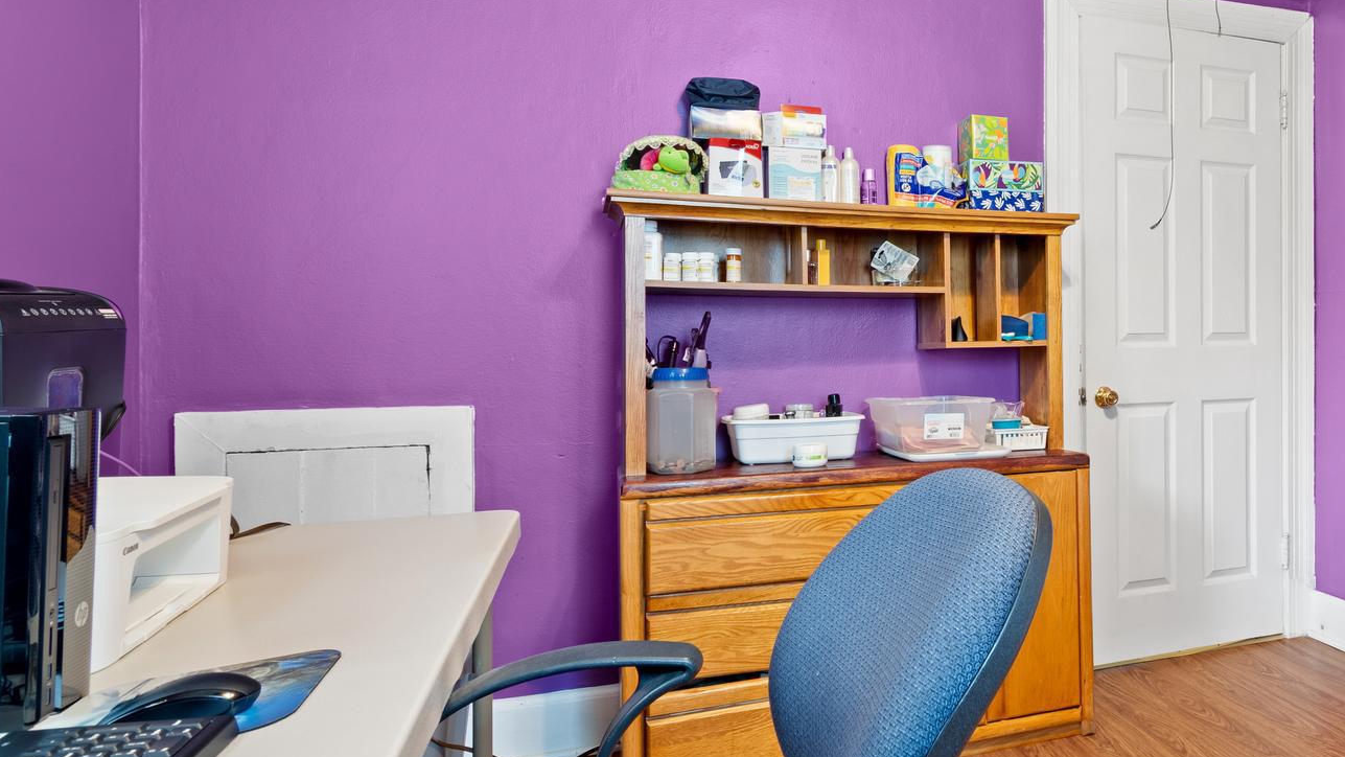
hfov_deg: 68.6
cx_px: 1028
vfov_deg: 46.0
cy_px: 373
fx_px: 892
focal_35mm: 25
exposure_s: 10
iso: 250
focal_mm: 10
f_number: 8
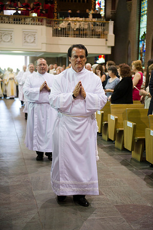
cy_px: 115
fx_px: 358
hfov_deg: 24.1
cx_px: 76
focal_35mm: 56
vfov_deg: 35.7
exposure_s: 1/160
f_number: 2.8
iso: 2000
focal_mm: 56
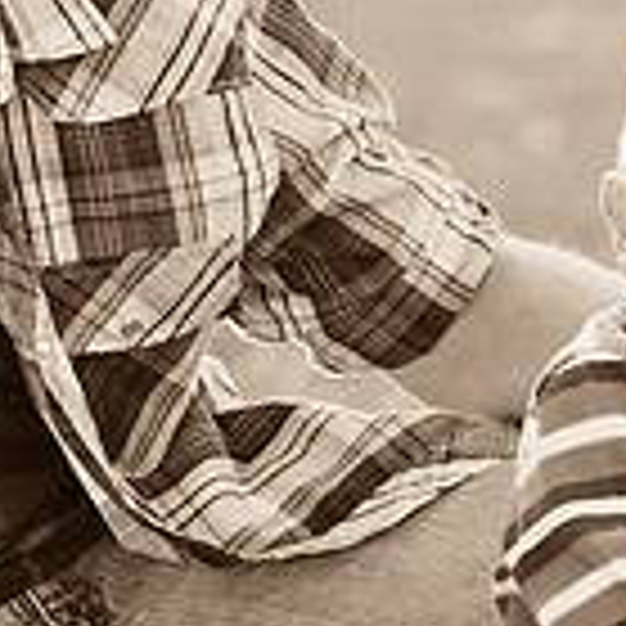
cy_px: 363
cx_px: 122
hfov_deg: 2.9
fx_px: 12153
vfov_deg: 3.0
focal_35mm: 594
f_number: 3.5
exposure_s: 1/125
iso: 800
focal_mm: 112
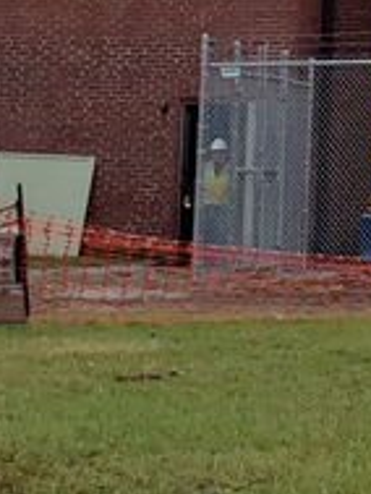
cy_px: -251
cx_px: 799
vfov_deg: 11.5
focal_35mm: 165
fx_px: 2355
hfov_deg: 8.4
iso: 50
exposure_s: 1/1813
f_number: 2.4
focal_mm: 4.3
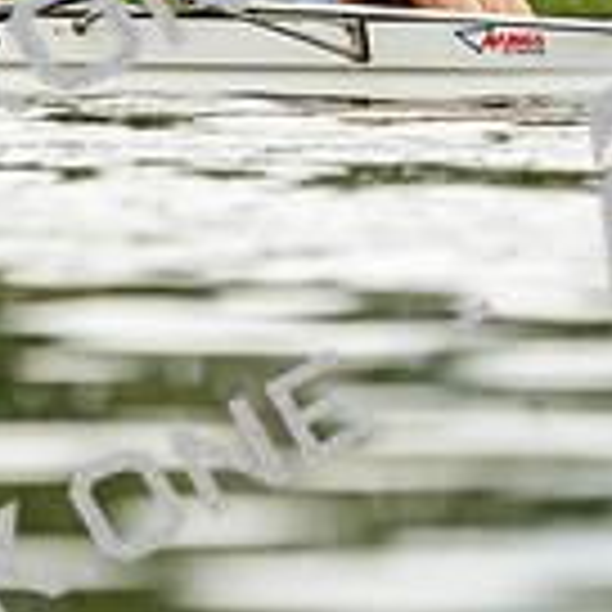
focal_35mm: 1980
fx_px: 39605
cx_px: 202
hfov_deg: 0.9
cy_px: -133
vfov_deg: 0.9
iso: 500
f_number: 6.3
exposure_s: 1/2000
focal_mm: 547
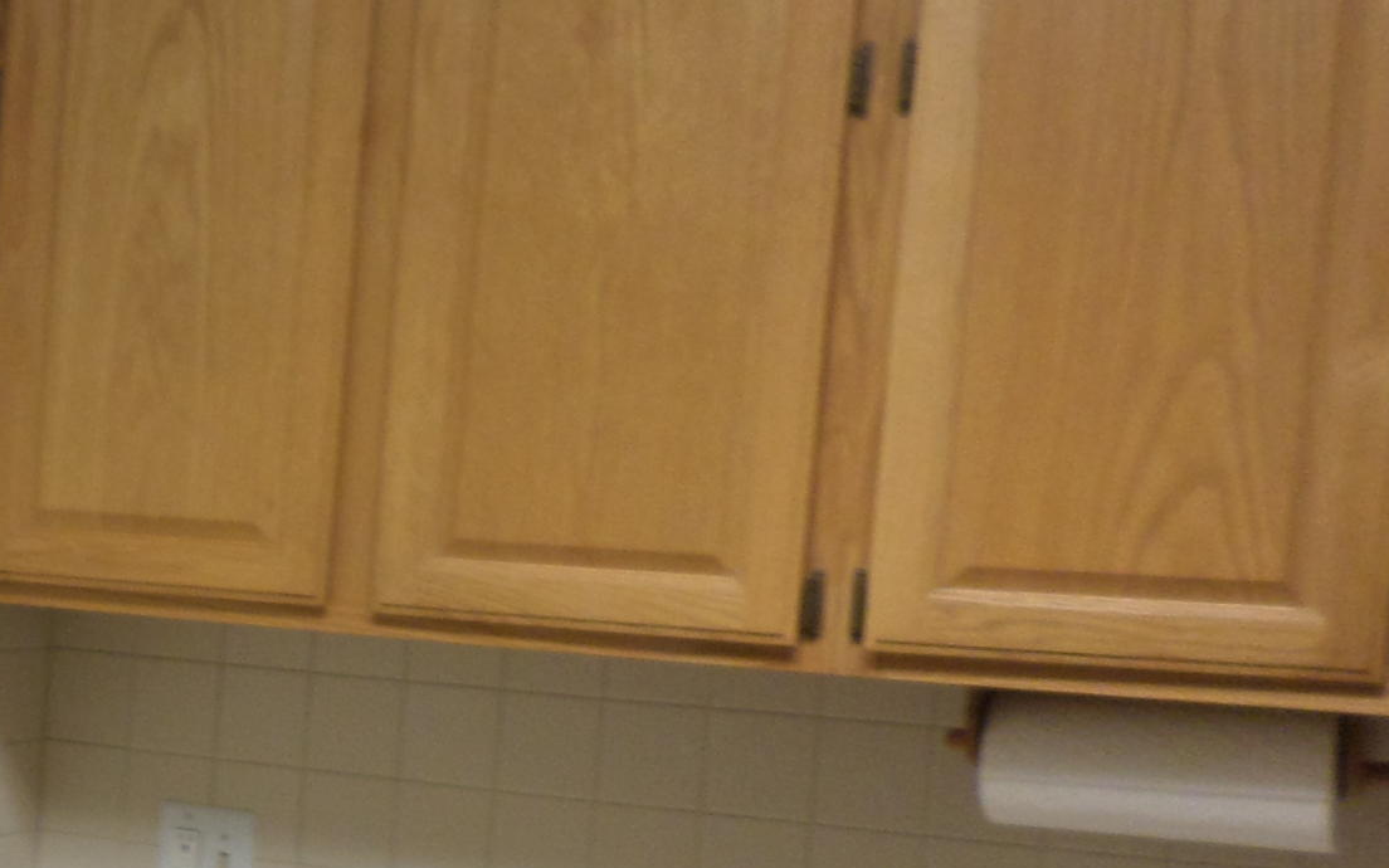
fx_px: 2726
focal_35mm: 72
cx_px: -277
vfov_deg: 17.9
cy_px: 691
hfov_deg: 25.6
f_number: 2.5
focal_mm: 4.5
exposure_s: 1/30
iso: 120
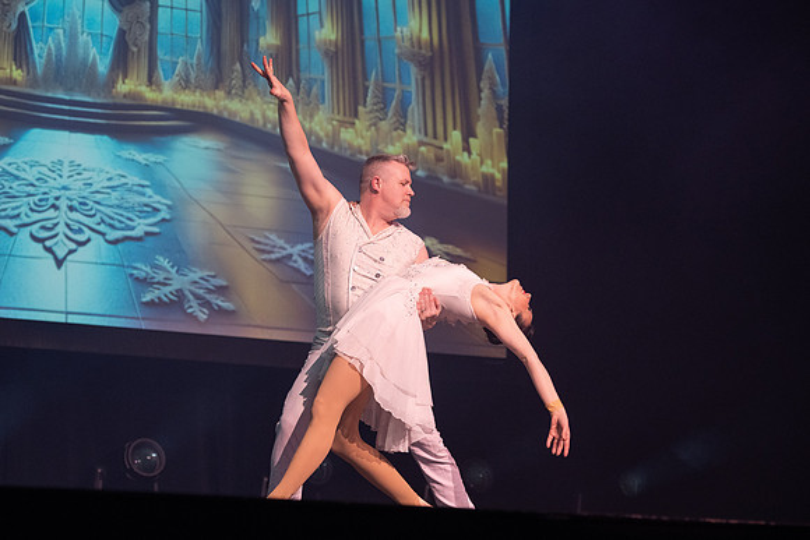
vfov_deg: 13.1
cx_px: 384
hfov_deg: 19.5
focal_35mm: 105
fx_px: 2361
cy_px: 315
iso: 1600
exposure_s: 1/400
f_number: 2.8
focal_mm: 90
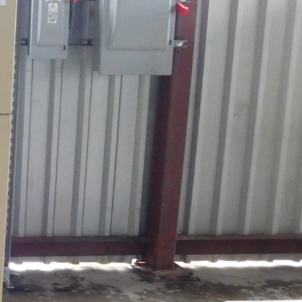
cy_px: 141
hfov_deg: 20.8
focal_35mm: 71
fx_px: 701
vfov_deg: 24.3
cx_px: -145
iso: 400
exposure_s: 1/30
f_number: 3
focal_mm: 4
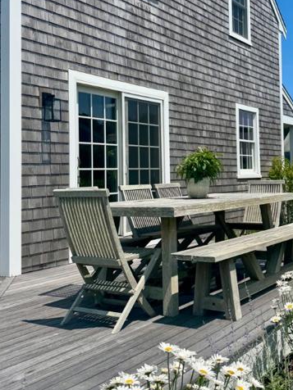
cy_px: 141
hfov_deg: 33.0
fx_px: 485
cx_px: 217
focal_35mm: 43
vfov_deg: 43.4
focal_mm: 6.76
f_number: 1.78
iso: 80
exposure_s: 1/7092
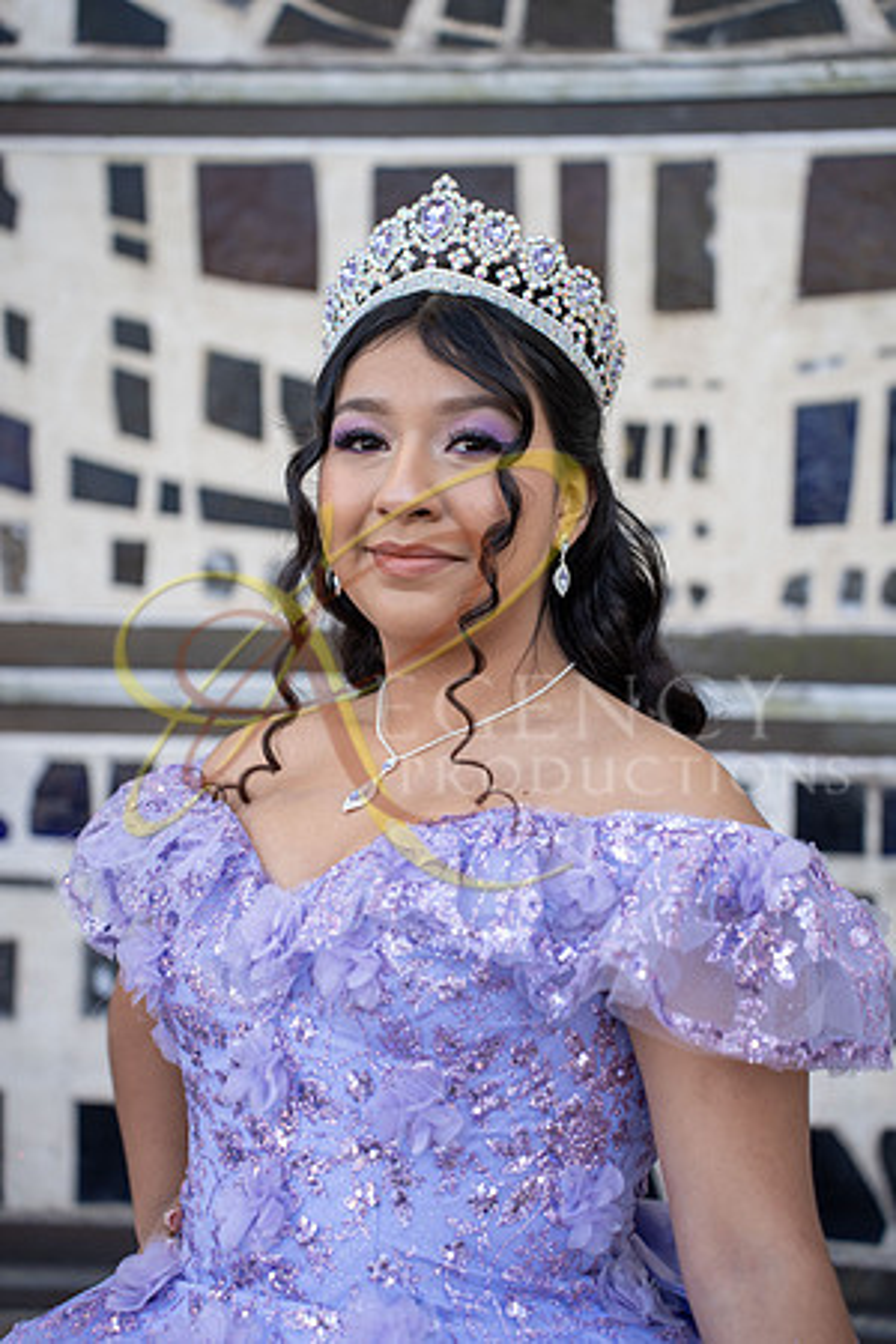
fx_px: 2501
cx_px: 448
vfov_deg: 30.1
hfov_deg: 20.3
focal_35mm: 67
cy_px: 672
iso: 250
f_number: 2.8
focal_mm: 67
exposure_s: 1/250
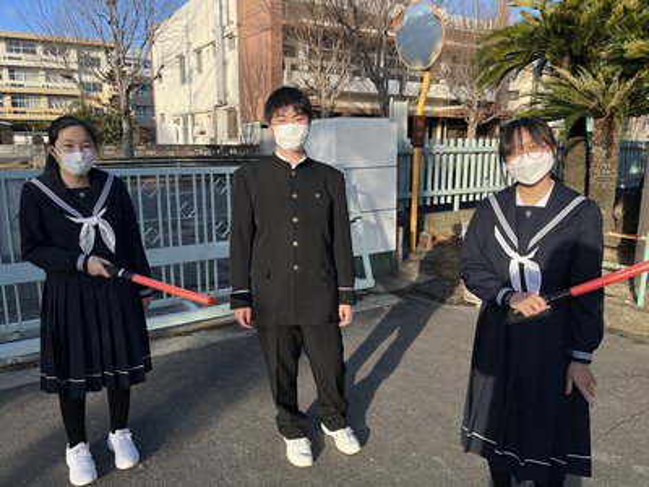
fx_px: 487
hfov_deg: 67.3
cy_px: 244
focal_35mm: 26
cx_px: 324
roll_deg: +0.3
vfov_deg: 53.1
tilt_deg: -12.6
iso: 50
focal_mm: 5.1
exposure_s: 1/2967
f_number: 1.6
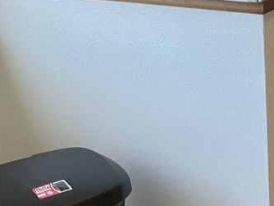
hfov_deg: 14.6
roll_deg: +0.0
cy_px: -61
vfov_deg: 11.6
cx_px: 421
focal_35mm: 125
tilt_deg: -10.5
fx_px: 990
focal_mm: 3
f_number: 1.8
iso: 80
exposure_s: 1/60
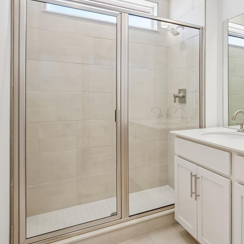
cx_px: 208
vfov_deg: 58.8
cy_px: 102
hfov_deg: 53.4
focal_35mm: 27
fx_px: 215
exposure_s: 1/40
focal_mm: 12
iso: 400
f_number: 8
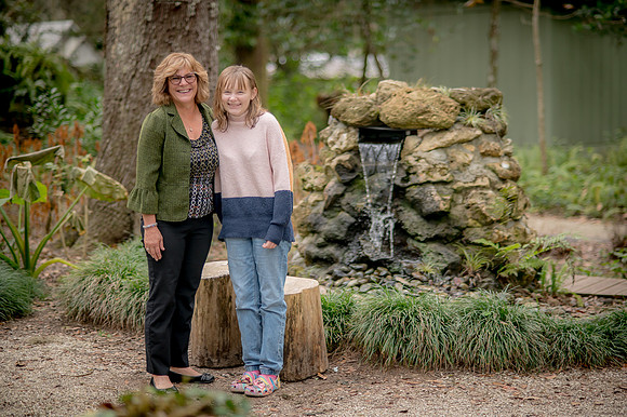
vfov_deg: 15.5
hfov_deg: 23.1
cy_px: 208
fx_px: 1536
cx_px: 314
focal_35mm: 88
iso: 125
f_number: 2
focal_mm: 85
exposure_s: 1/320
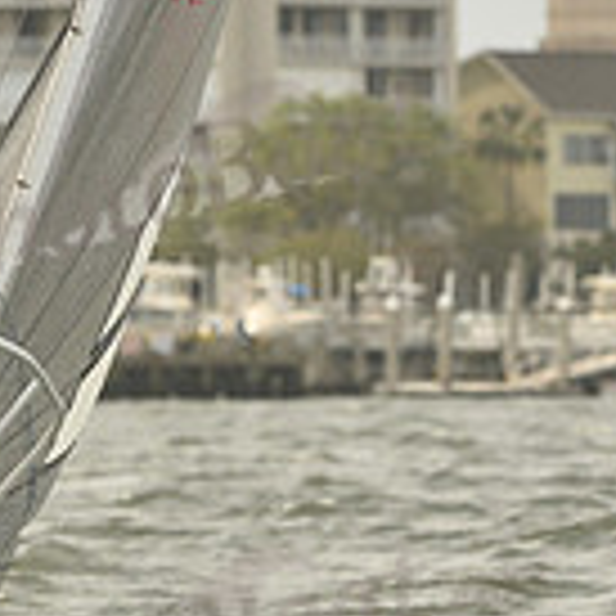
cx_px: -315
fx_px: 19529
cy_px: 470
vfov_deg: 1.8
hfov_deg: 1.8
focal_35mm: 970
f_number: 6.3
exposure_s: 1/1250
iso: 320
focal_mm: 270
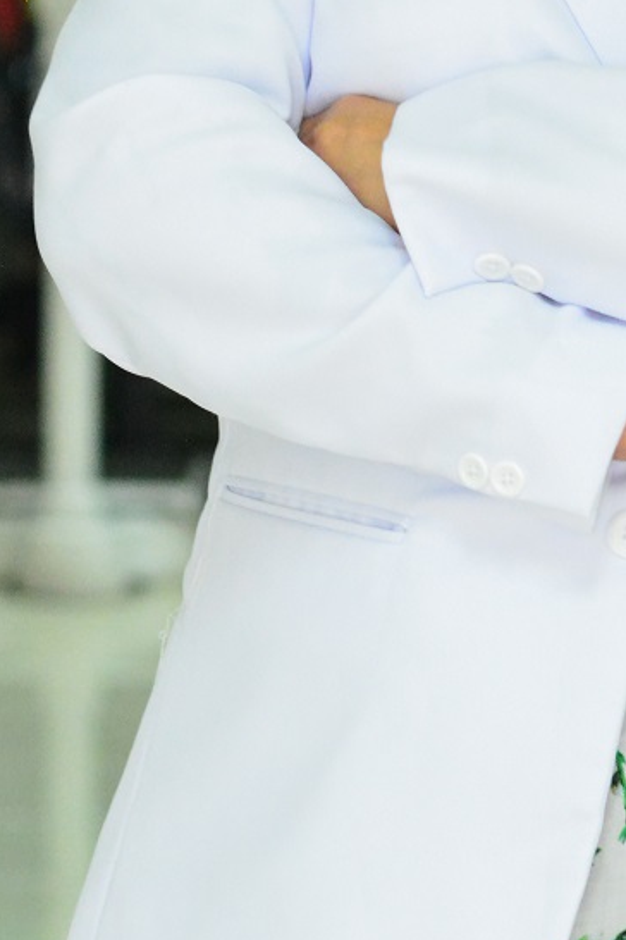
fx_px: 9138
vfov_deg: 5.9
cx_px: 633
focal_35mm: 350
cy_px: -34
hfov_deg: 3.9
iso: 5000
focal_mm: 85
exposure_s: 1/160
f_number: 4
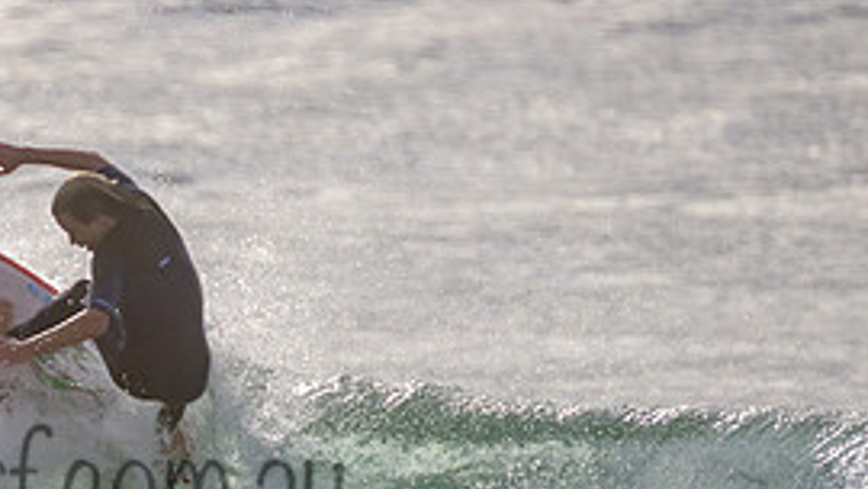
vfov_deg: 0.9
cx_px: 3
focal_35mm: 1350
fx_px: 31078
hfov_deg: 1.6
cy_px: 447
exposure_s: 1/2500
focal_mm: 400
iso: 180
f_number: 5.6
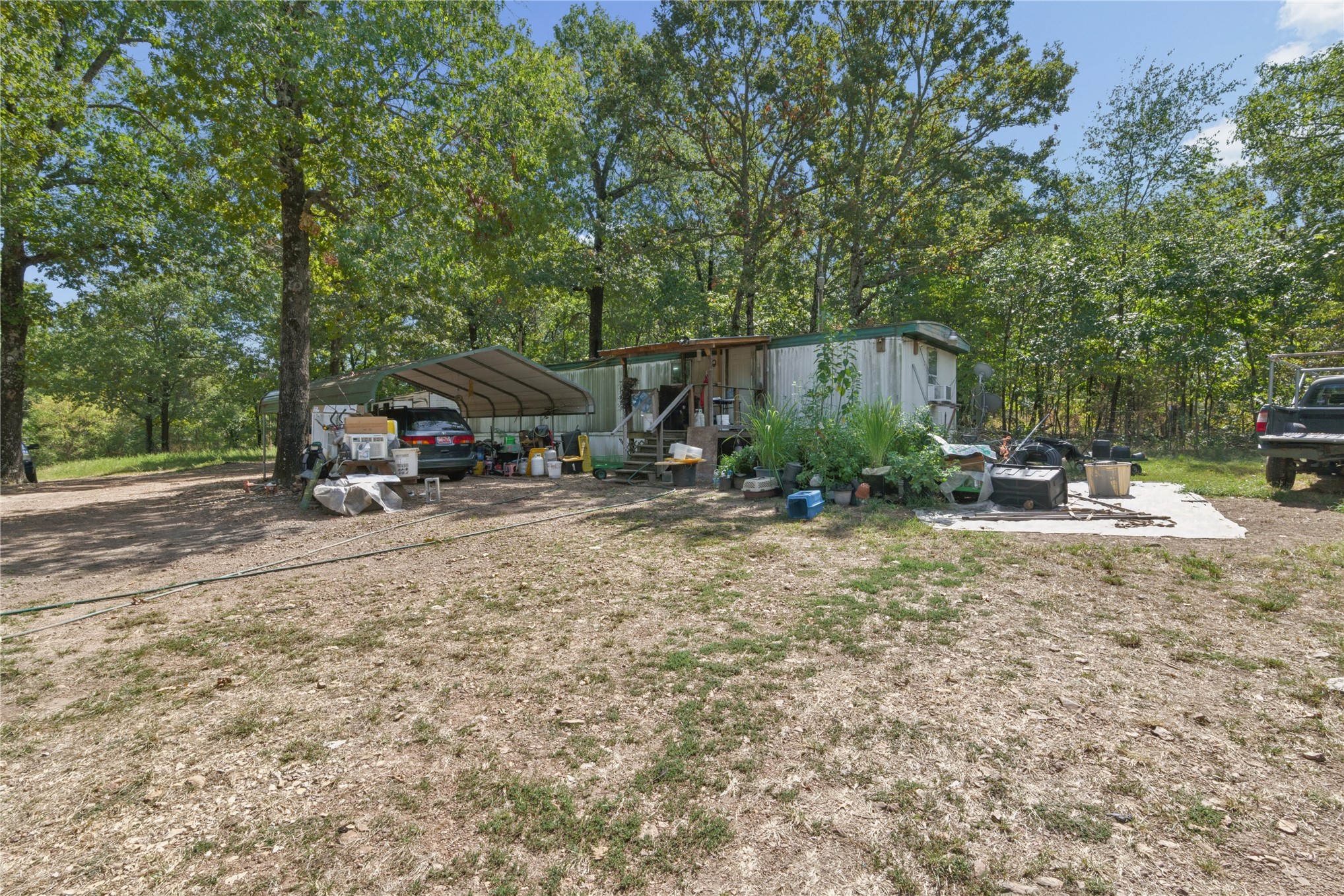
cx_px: 672
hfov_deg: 96.7
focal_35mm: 16
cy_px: 448
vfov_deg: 73.7
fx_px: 597
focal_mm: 16
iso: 640
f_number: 22
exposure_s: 1/100
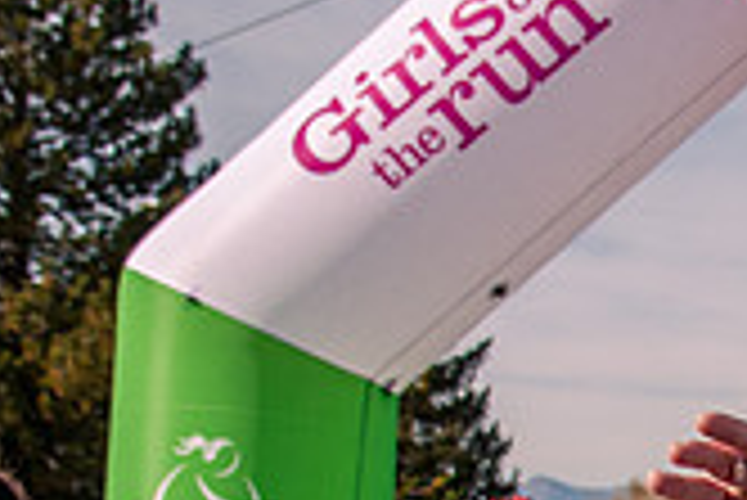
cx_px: 1163
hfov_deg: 12.8
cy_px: 763
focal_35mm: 151
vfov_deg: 8.9
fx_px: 3136
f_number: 5.6
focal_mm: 31
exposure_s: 1/1000
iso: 200
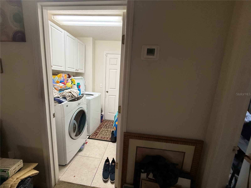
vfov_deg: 85.7
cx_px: 126
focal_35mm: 14
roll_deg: -3.6
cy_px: 94
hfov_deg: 102.1
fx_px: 102
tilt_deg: -9.2
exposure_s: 1/120
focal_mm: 2.22
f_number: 2.2
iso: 250
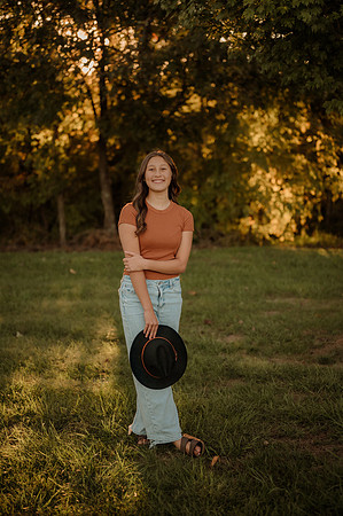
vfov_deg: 39.6
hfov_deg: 26.9
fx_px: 716
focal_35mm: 50
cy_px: 258
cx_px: 172
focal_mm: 50
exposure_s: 1/640
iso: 250
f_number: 2
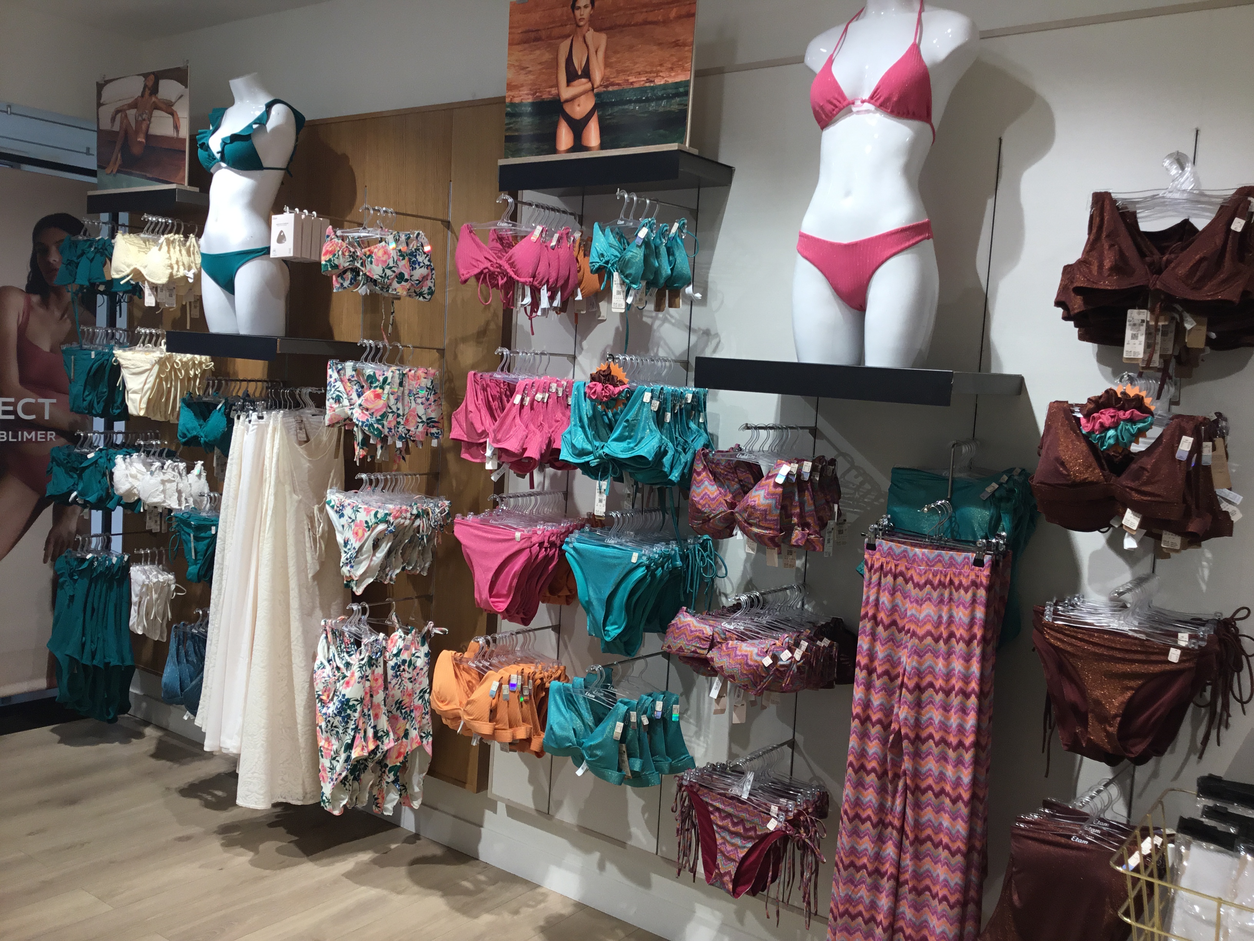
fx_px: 1123
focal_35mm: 31
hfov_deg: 58.4
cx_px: 627
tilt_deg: -4.6
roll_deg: -3.3
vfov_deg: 45.4
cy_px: 470
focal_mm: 3.3
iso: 25
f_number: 2.4
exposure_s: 1/50
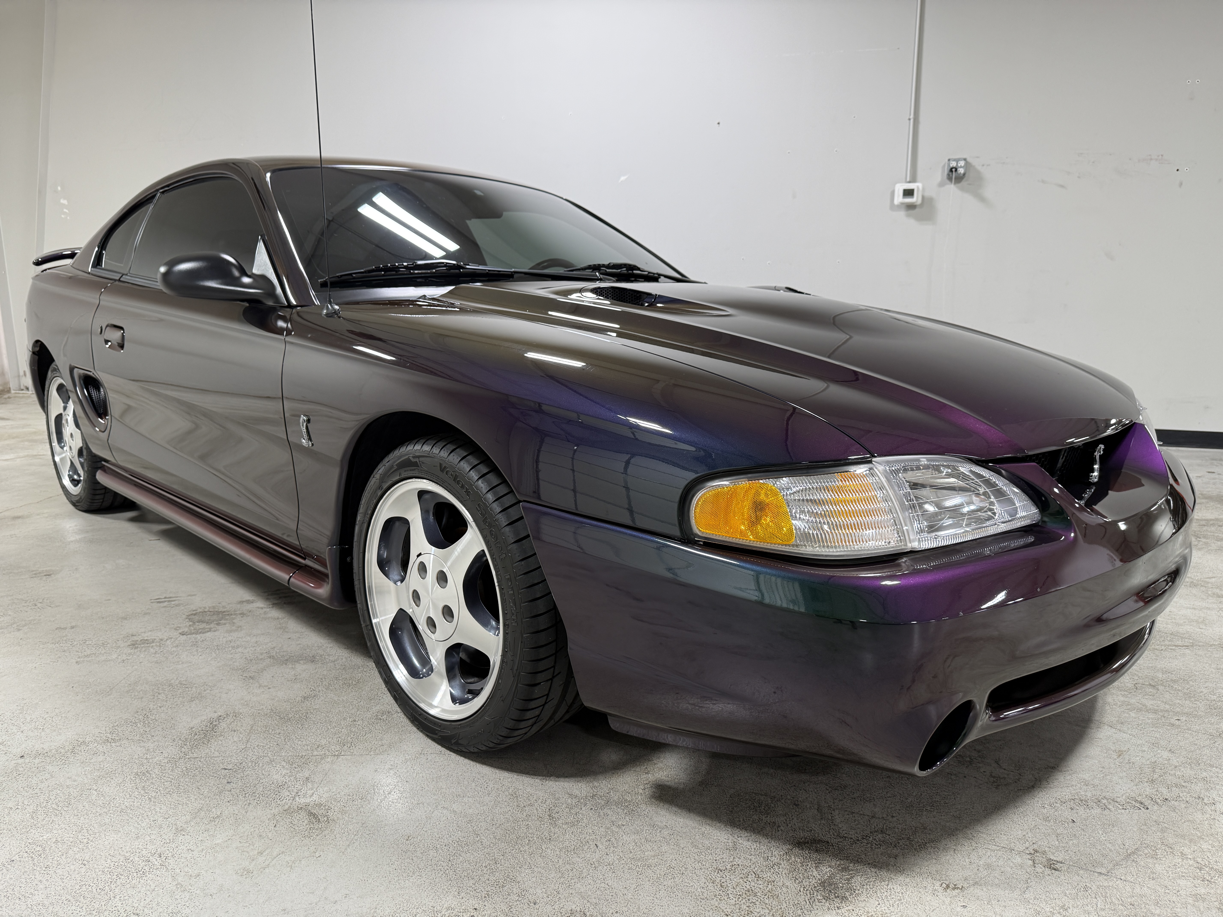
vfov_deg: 56.8
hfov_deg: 71.6
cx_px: 612
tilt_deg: -11.8
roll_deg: +0.1
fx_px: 848
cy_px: 458
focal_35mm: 24
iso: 125
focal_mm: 6.76
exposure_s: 1/120
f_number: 1.78
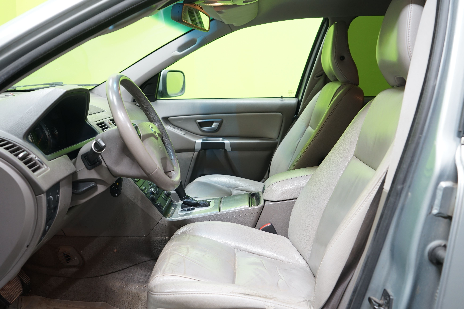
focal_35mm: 33
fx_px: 425
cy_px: 154
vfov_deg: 40.0
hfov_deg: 57.2
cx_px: 232
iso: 800
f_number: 4.5
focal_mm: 33
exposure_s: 1/25
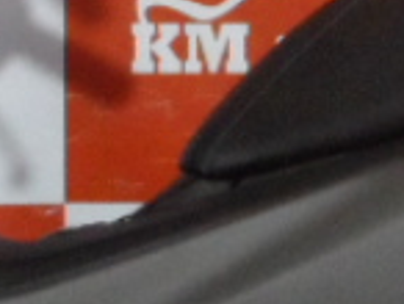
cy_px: 47
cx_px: 291
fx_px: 1964
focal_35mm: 168
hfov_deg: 11.7
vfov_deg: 8.8
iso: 480
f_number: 3.2
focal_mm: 4
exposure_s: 1/30
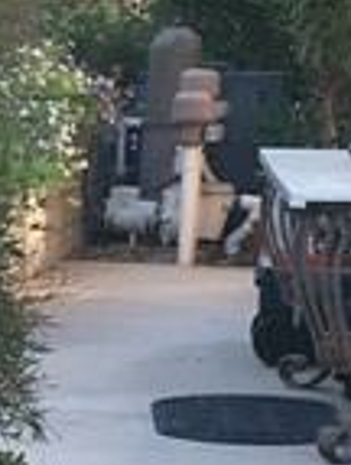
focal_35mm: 207
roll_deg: -0.3
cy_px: 462
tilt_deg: -9.2
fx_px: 2786
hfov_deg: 7.0
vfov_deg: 9.5
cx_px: -318
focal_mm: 4.15
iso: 25
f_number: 2.2
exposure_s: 1/124
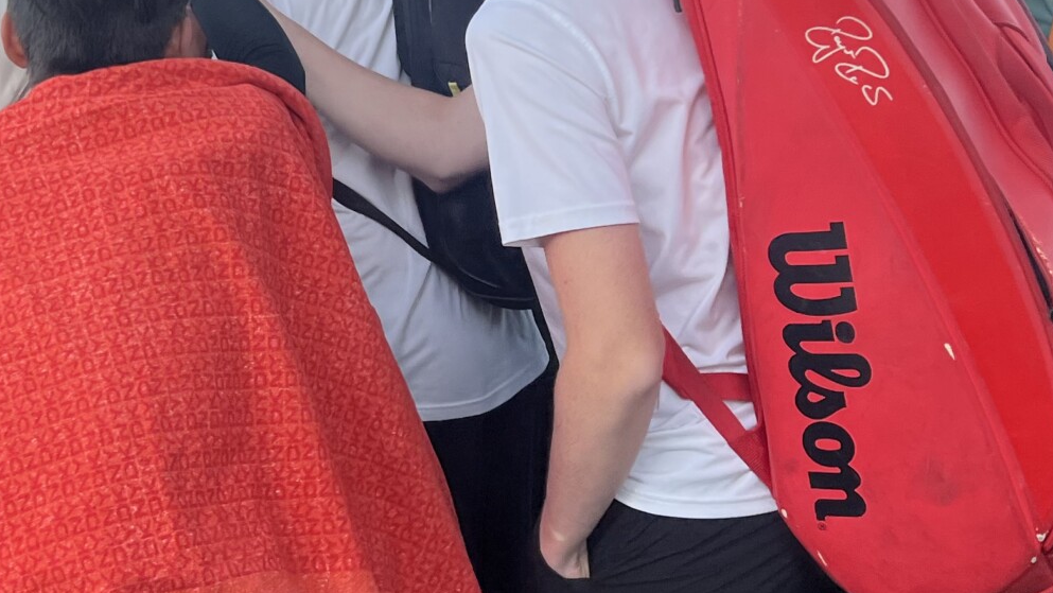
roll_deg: -0.3
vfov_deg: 16.5
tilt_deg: -6.4
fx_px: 2039
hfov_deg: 28.1
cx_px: 160
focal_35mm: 73
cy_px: 173
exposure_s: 1/200
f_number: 1.5
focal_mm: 5.7
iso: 50
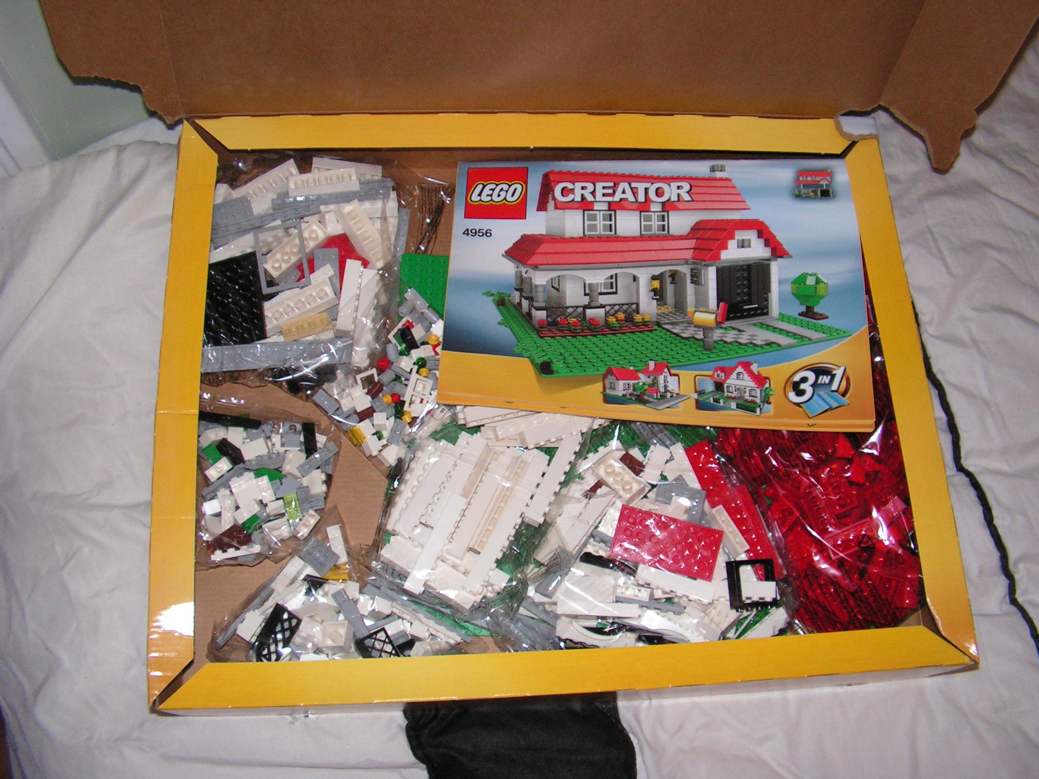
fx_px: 1081
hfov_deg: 51.4
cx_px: 520
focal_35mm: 36
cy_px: 390
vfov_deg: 39.7
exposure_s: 1/40
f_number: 3.2
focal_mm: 6
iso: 200
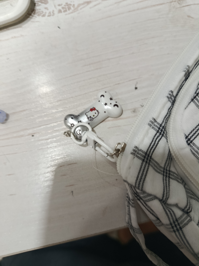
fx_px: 184
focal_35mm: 24
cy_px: 133
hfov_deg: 56.8
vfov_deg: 71.6
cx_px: 100
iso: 976
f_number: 1.7
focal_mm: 5.24
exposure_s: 1/33.3
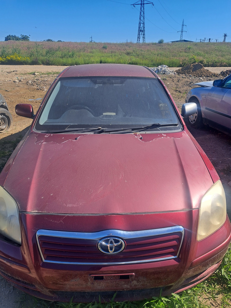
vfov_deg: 71.6
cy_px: 154
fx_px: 214
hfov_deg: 56.8
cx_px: 116
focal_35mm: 24
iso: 50
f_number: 1.8
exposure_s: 1/866
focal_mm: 5.23
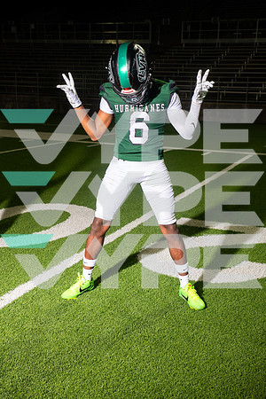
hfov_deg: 27.0
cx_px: 133
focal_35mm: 50
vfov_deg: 39.6
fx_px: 554
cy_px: 200
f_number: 7.1
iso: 1000
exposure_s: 1/400
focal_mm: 50
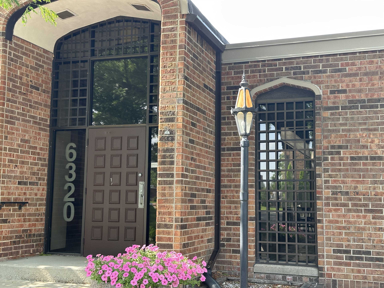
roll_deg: -0.6
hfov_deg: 39.7
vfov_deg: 30.3
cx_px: 192
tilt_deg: +7.0
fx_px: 532
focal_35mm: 48
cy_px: 144
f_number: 1.78
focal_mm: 6.86
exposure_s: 1/241
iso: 64
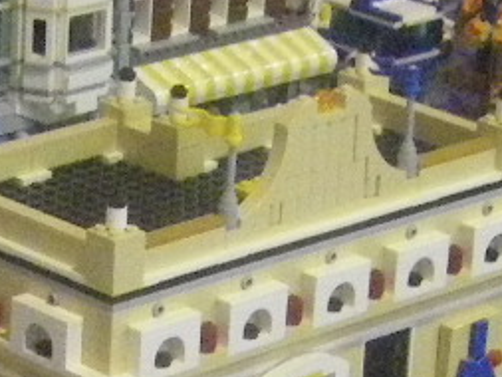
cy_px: 452
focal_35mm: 240
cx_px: 145
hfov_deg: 8.2
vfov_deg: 6.2
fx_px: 3482
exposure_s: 1/30
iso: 800
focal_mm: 6.3
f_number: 3.5
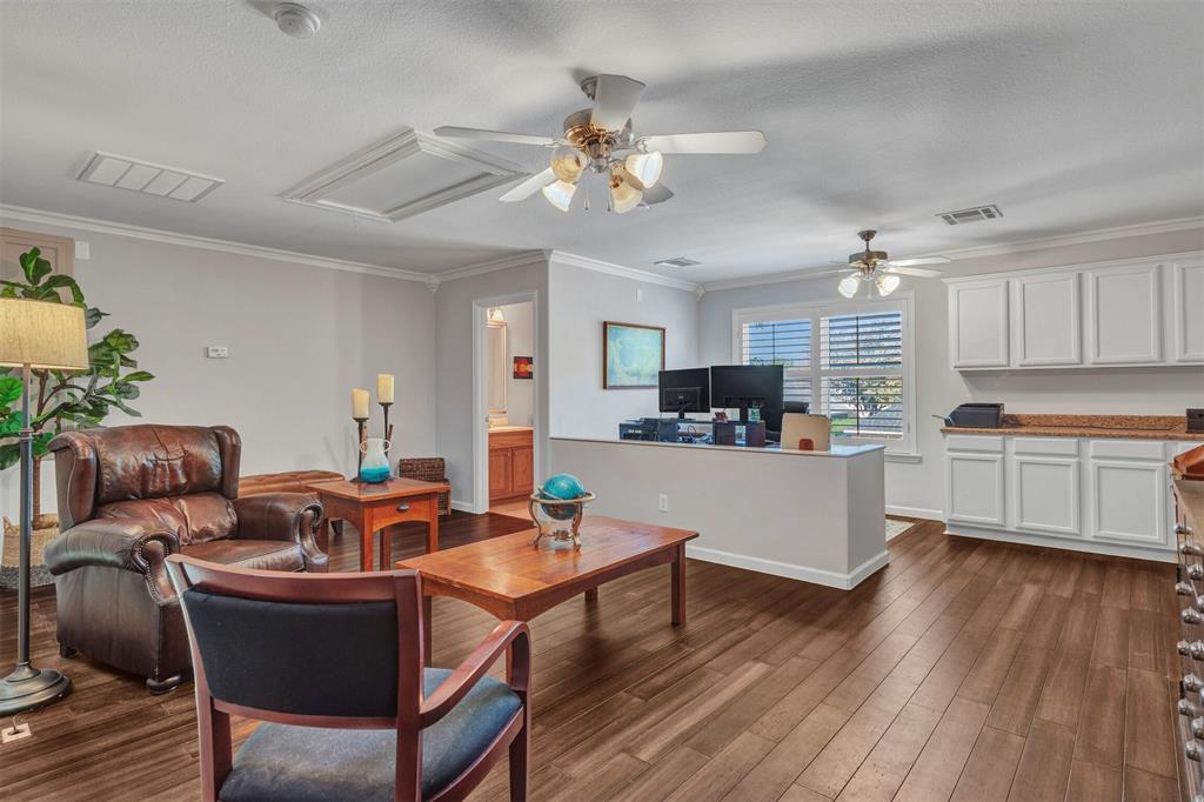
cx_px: 602
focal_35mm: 18
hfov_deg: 90.0
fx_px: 602
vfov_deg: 67.3
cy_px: 401
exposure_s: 1/10
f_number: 7.1
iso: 320
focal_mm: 18
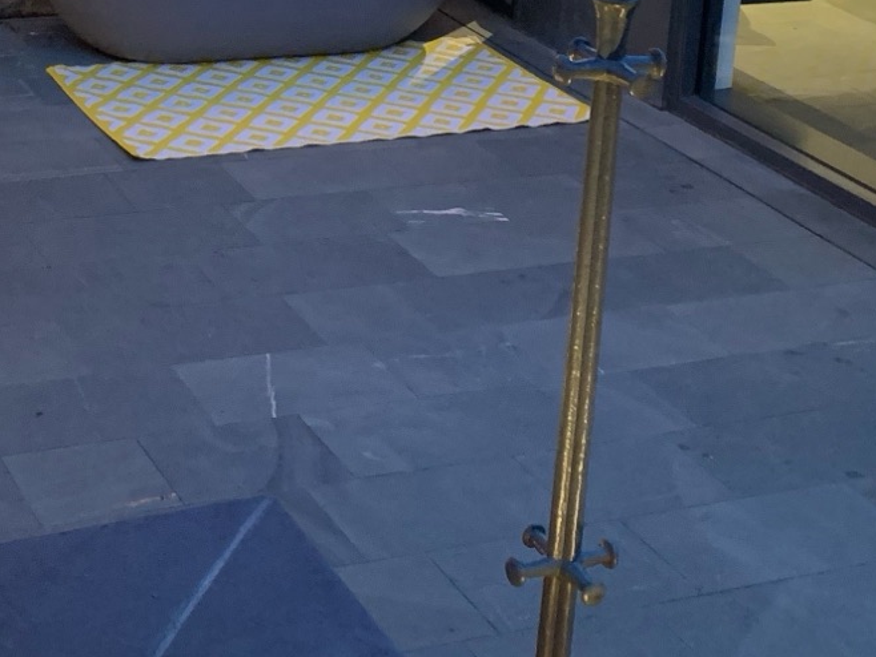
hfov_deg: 24.4
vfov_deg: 17.9
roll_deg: -2.9
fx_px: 2000
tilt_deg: -14.8
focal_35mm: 79
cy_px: -109
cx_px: 201
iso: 500
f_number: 1.8
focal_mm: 4.25
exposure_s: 1/25
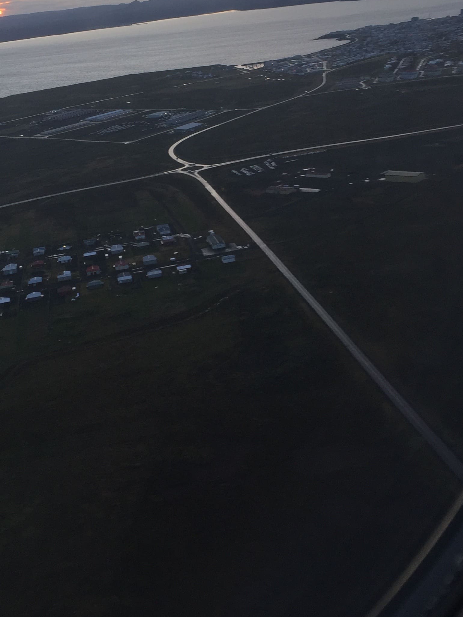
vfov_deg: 40.9
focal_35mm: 46
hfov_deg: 31.5
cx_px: 219
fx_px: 821
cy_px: 226
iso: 32
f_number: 2.2
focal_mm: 4.15
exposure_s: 1/100
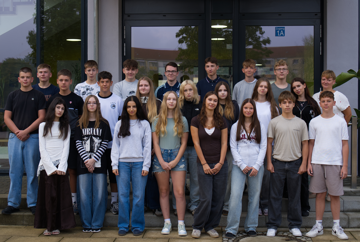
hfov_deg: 38.1
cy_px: 121
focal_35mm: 52
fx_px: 521
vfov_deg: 26.1
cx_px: 180
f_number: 4
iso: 100
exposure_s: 1/160
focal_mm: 35
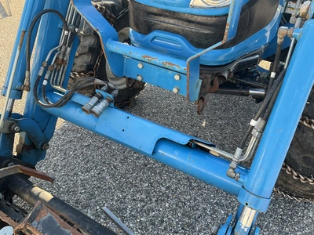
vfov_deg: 48.2
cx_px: 157
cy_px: 118
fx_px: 263
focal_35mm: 29
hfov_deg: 61.7
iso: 20
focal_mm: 3
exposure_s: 1/122
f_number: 1.8
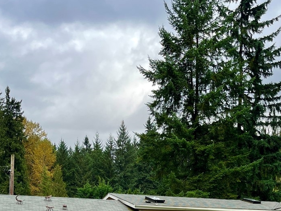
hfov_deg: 32.0
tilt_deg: +0.8
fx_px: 487
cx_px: 184
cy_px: 228
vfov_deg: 23.1
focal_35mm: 60
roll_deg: -0.5
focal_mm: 5.1
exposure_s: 1/705
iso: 50
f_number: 1.6
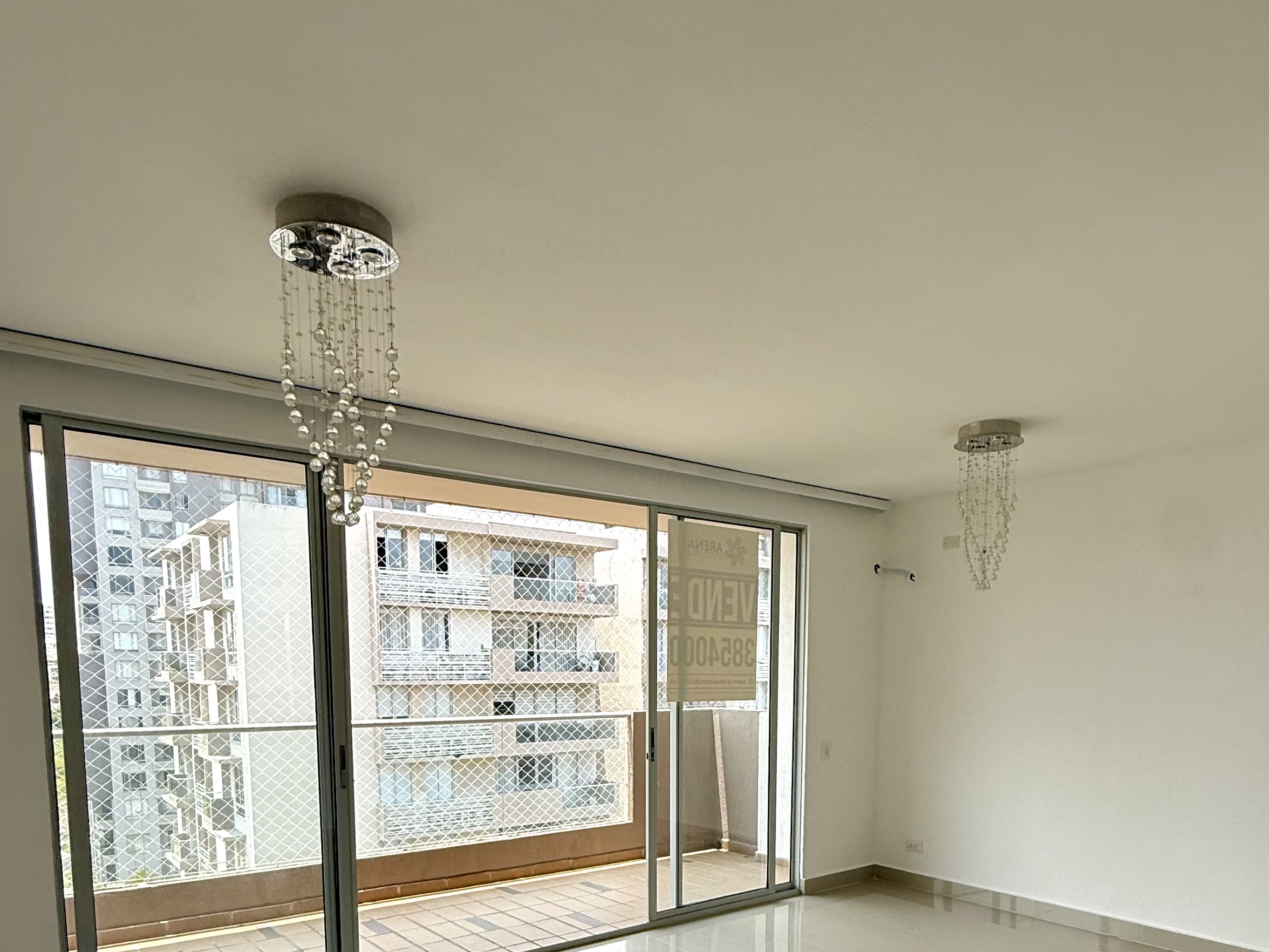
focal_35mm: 24
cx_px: 669
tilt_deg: -7.5
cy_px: 770
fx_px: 880
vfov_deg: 52.9
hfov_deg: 71.5
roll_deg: -0.7
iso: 50
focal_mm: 2.22
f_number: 2.2
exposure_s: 1/709
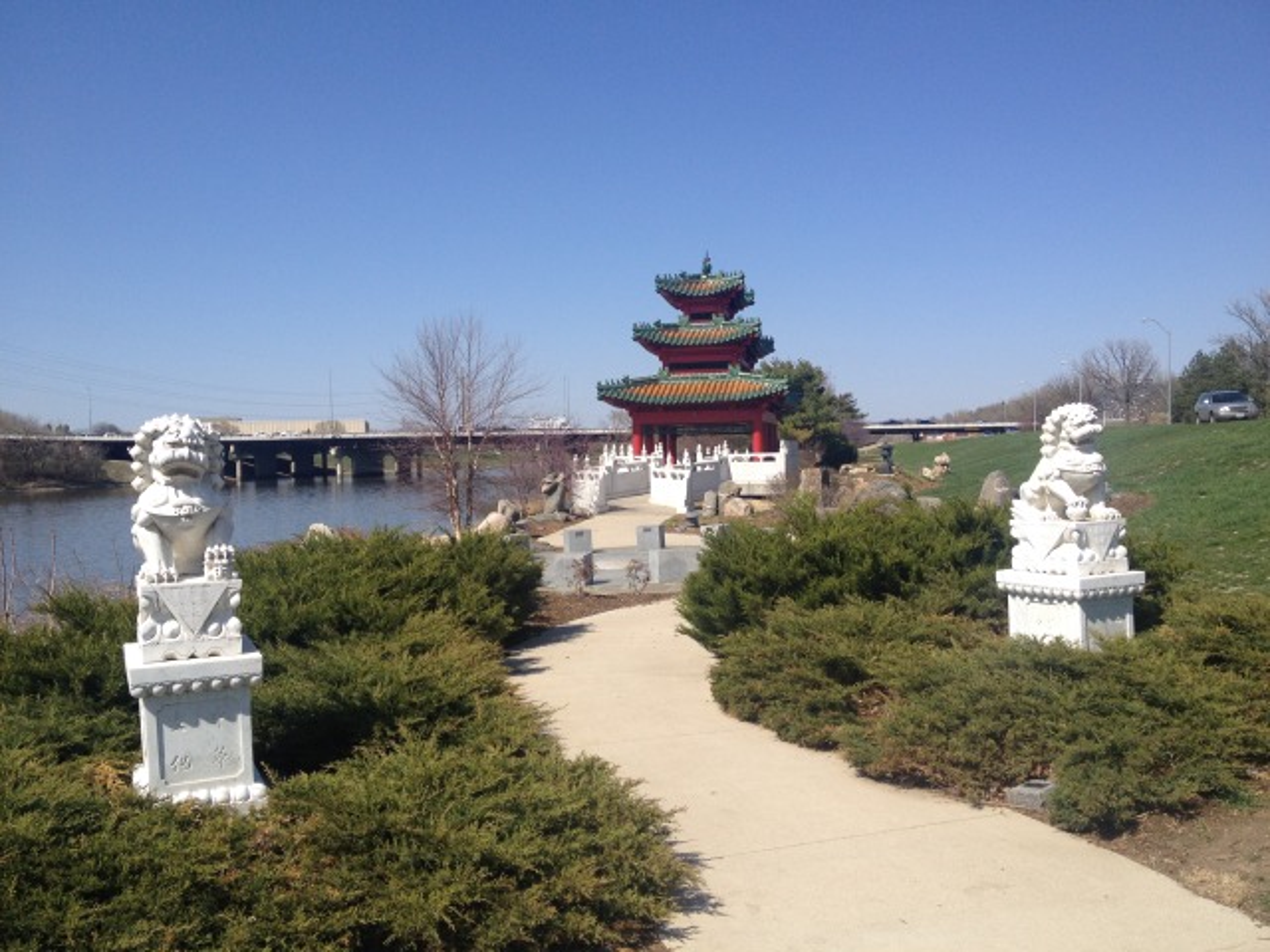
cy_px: 476
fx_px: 1284
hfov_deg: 52.6
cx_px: 635
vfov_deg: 40.7
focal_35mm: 35
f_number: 2.4
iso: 50
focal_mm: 4.28
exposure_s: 1/1972
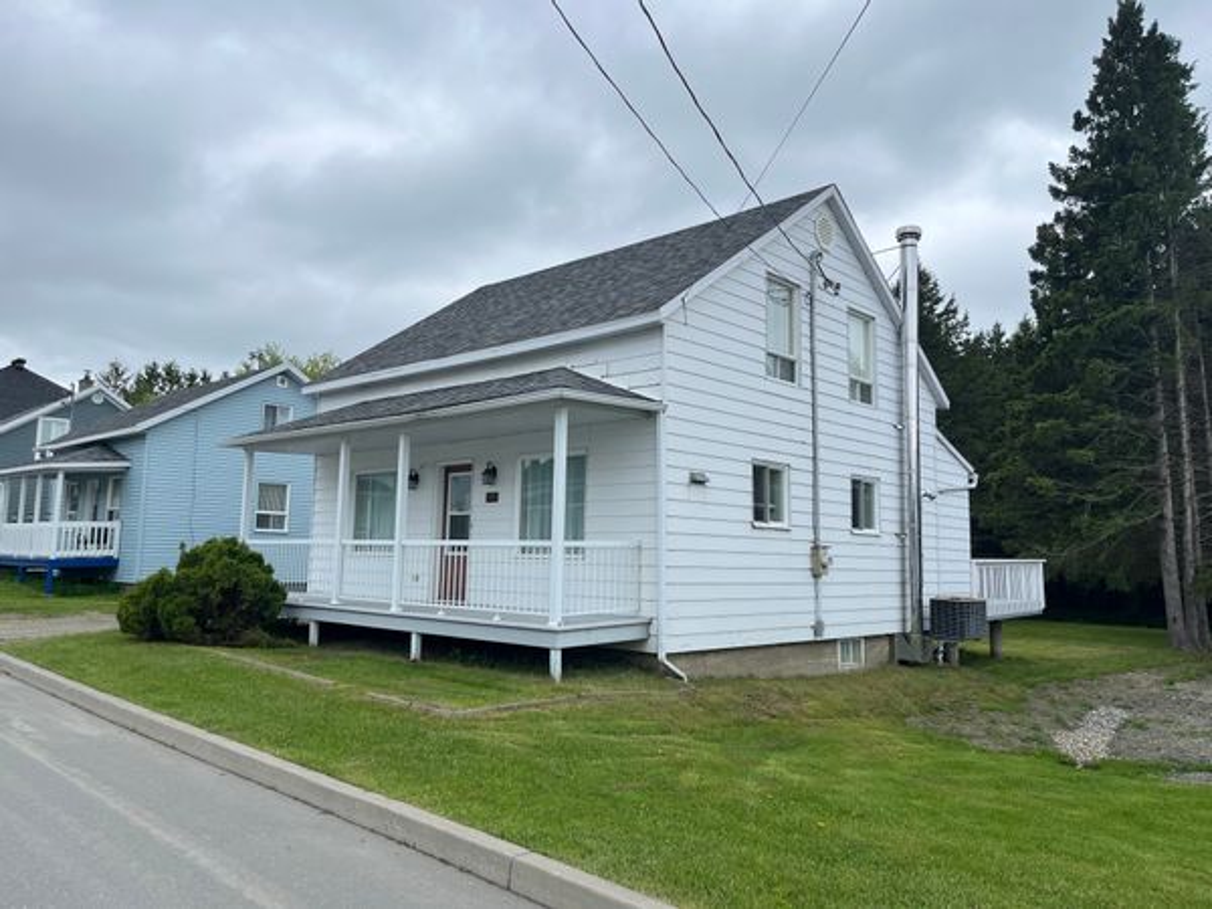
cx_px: 606
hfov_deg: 67.3
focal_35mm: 26
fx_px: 910
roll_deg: -0.7
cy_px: 454
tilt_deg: +6.9
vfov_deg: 53.1
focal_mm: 5.1
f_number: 1.6
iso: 50
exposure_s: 1/1517
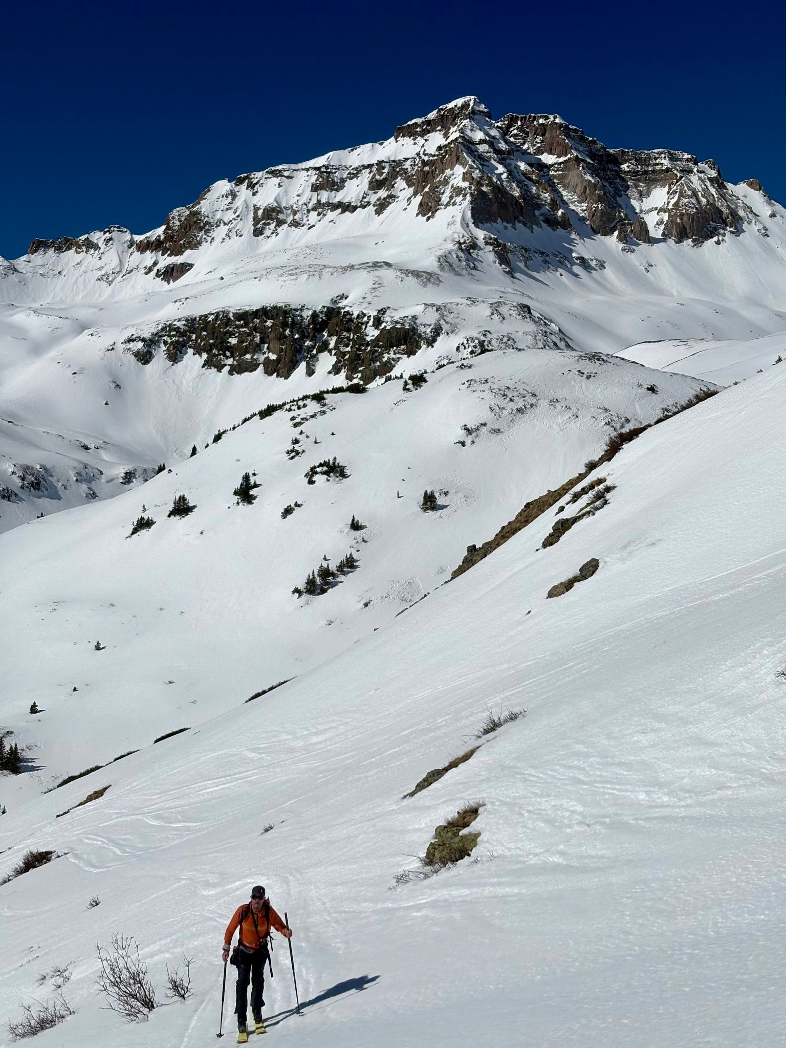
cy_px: 524
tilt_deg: -0.6
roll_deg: -0.3
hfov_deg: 28.0
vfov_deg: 36.8
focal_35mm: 52
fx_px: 1574
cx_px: 393
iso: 32
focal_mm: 5.96
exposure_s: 1/18519
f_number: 1.6
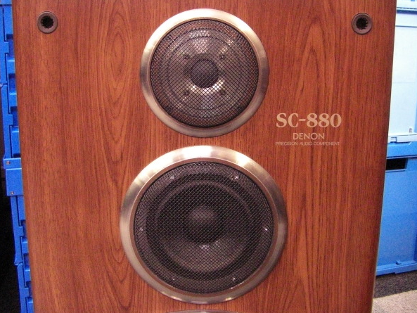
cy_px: 148
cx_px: 205
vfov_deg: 35.1
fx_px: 494
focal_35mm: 41
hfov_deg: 45.8
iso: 800
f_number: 3.4
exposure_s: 1/30
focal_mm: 6.3
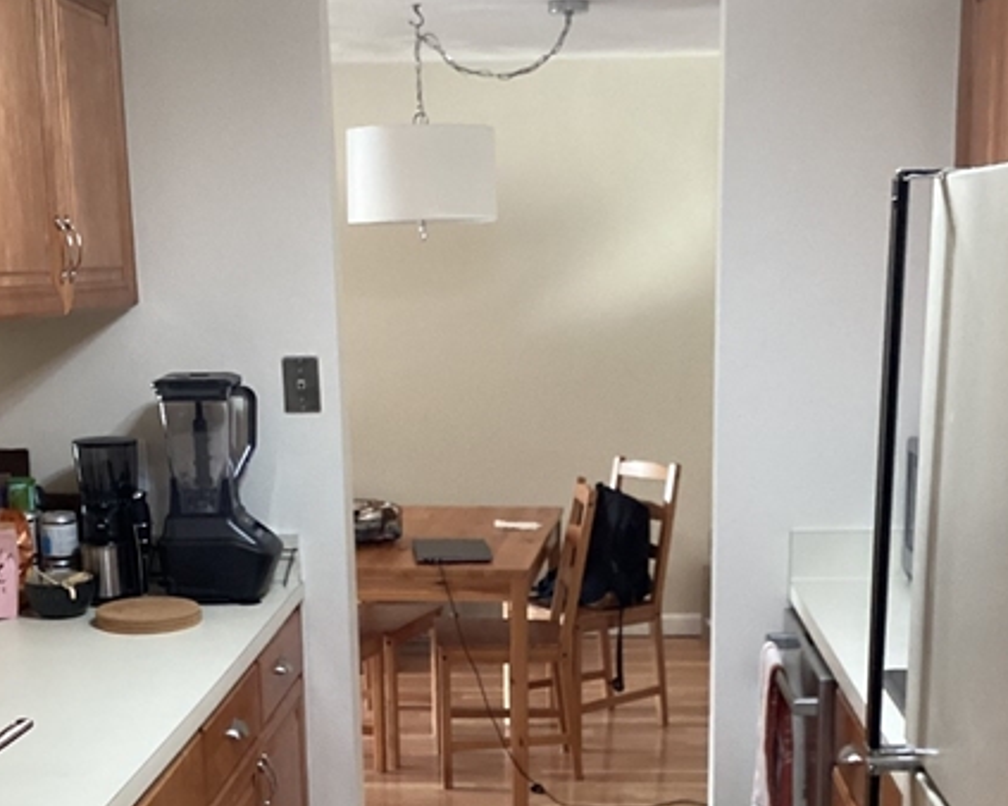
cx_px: 500
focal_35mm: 55
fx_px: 1640
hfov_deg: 34.2
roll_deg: +0.6
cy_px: 661
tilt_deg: -15.3
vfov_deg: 27.0
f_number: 2.4
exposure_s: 1/50
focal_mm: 3.3
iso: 250
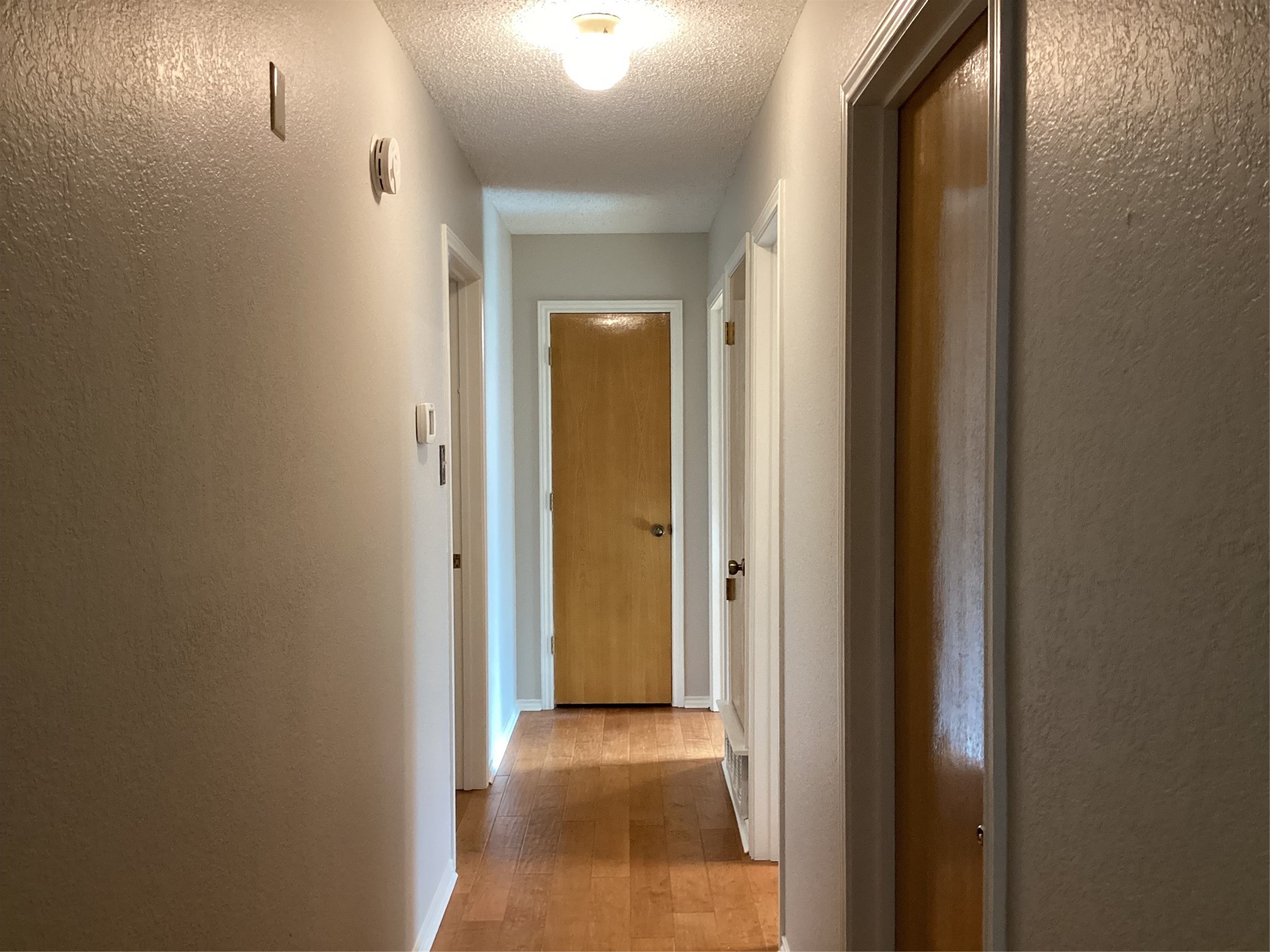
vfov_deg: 45.4
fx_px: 1137
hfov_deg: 58.4
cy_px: 476
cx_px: 635
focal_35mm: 31
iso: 250
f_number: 2.4
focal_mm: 3.3
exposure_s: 1/40
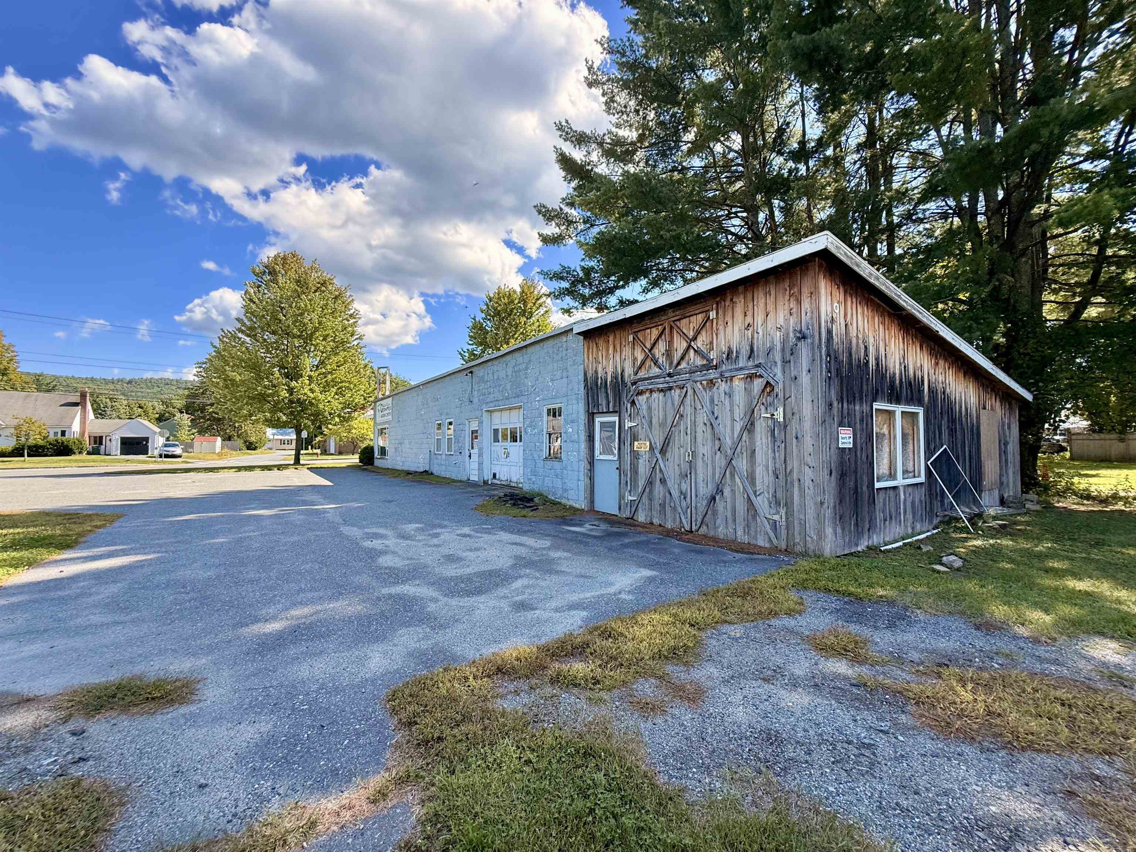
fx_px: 459
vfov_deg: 85.7
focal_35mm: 14
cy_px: 426
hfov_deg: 102.1
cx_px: 568
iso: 64
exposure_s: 1/679
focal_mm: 2.22
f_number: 2.2
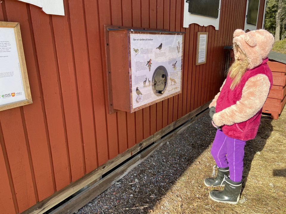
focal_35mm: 26
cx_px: 143
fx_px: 215
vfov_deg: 53.1
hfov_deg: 67.3
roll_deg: +1.2
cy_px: 107
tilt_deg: -17.2
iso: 32
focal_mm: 4.25
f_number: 1.8
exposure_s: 1/467
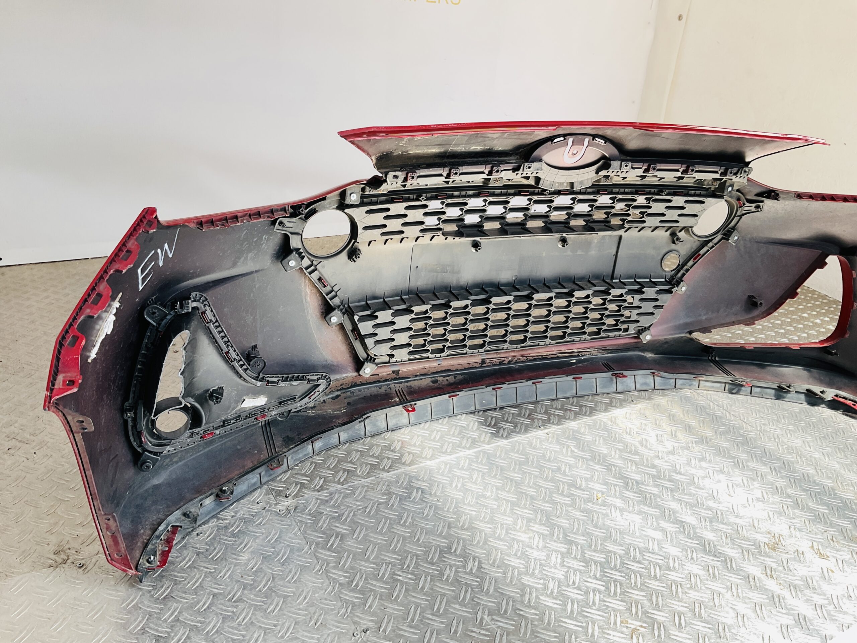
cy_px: 322
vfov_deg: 48.2
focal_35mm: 29
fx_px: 718
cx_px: 428
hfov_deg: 61.7
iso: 16
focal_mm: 3
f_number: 1.8
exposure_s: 1/331
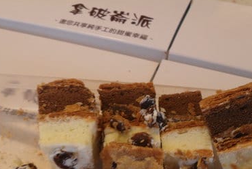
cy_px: 123
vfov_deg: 27.3
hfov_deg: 40.3
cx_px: 117
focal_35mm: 49
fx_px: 343
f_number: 2.8
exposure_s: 1/45
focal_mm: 6.2
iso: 100
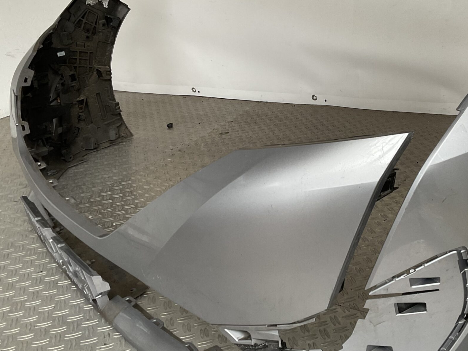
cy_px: 175
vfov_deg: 30.9
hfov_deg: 40.2
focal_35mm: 47
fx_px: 635
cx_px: 287
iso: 40
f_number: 1.8
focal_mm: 3
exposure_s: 1/50
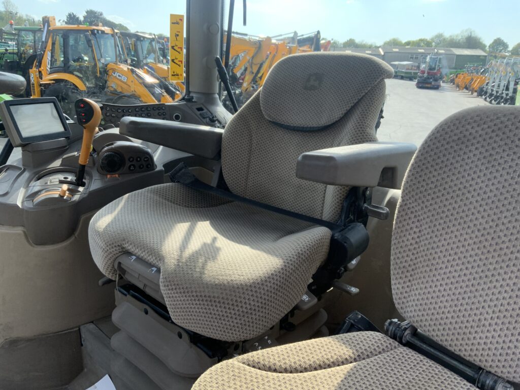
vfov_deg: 48.2
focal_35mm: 29
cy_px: 195
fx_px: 436
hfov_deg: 61.7
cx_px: 260
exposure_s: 1/439
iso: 16
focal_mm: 3
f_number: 1.8
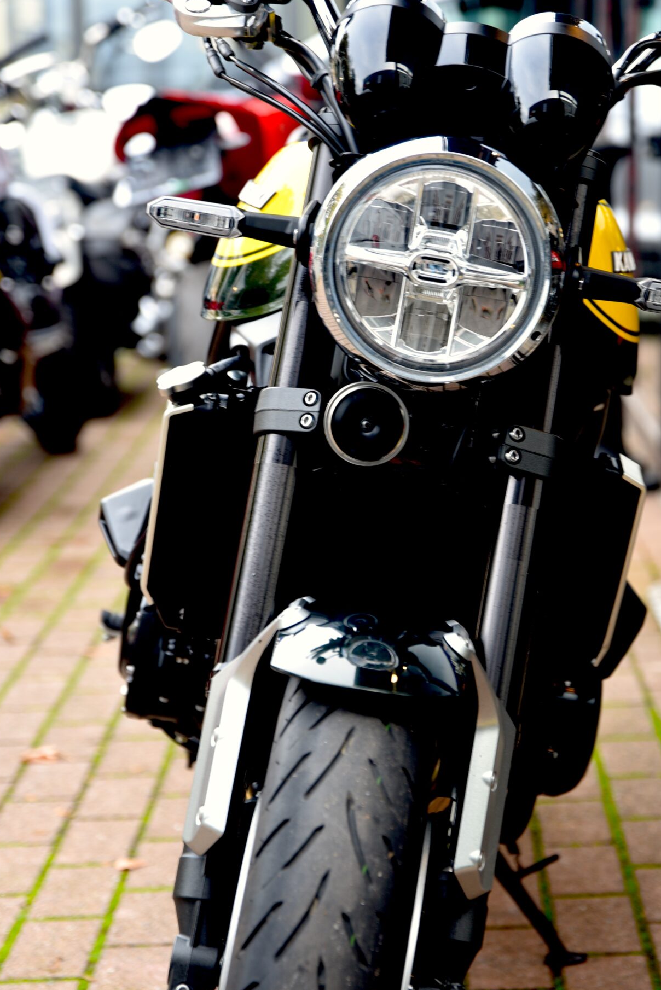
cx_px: 459
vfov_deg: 20.6
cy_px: 504
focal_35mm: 99
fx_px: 2724
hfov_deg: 13.8
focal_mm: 70
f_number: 3.2
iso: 200
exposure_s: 1/60
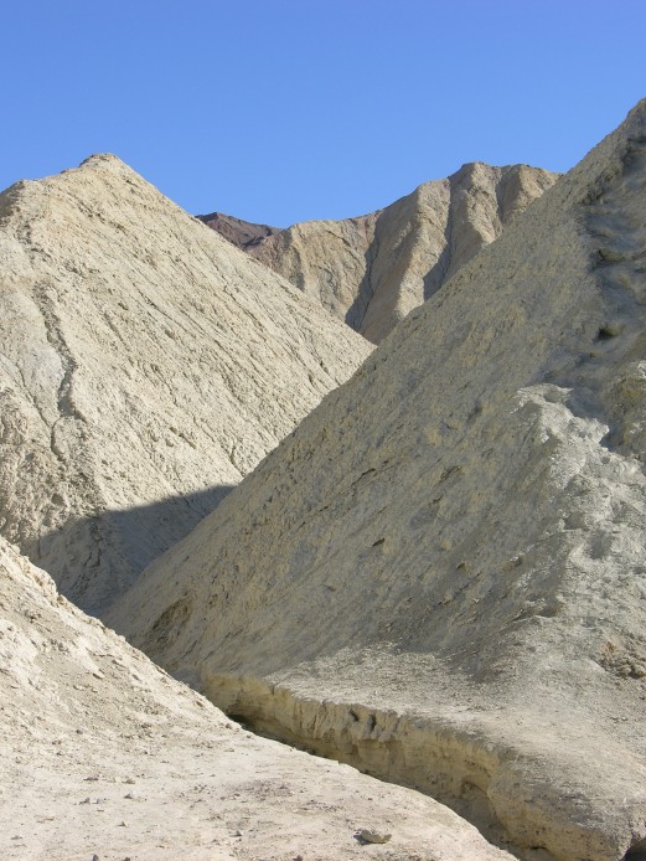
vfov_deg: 26.7
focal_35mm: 73
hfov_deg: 20.2
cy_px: 475
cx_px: 296
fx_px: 1815
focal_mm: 16.8
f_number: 5.8
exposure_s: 1/241
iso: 50
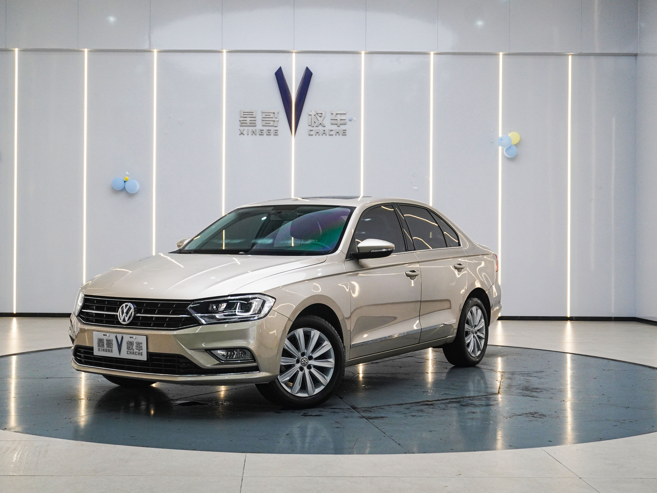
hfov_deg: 39.2
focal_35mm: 49
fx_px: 922
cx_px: 290
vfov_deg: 29.9
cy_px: 241
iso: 800
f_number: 6.3
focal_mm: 29
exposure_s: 1/80
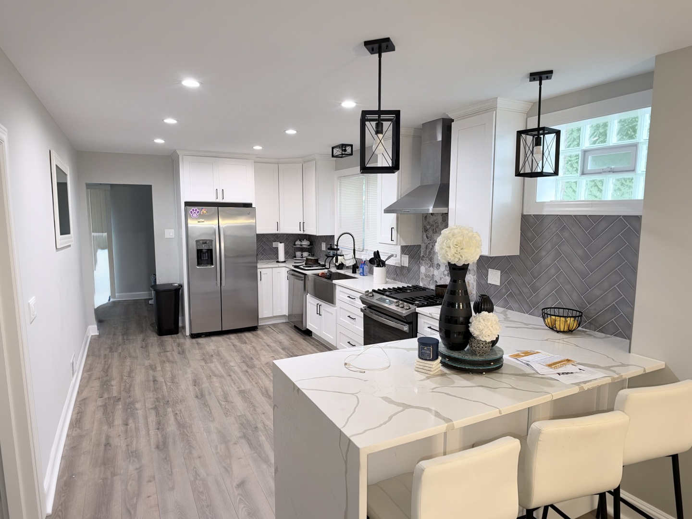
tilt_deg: -5.7
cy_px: 260
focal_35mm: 24
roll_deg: +0.0
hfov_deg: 71.6
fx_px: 480
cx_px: 346
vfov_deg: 56.8
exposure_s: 1/31
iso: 64
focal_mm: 6.93
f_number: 1.8
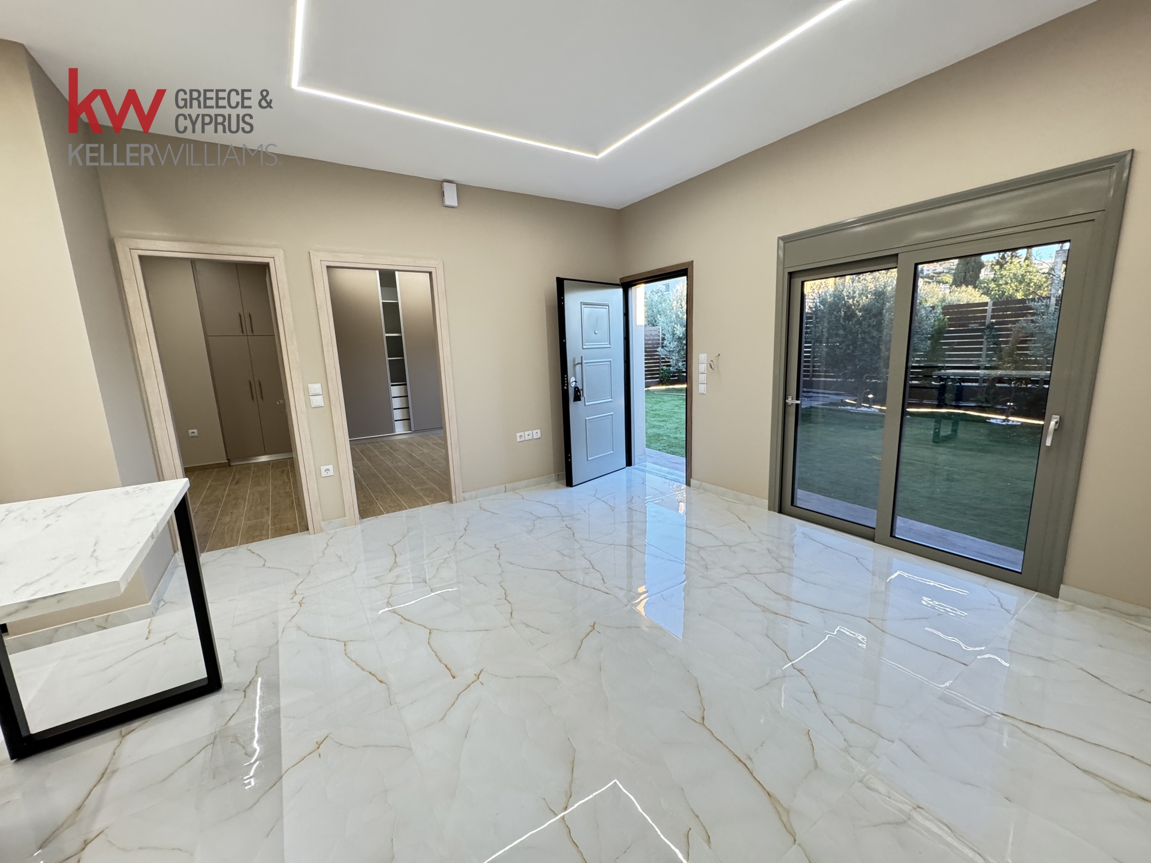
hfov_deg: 102.1
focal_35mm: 14
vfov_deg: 85.7
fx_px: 466
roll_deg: +2.2
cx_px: 576
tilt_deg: -9.7
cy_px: 432
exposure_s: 1/50
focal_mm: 2.22
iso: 250
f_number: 2.2
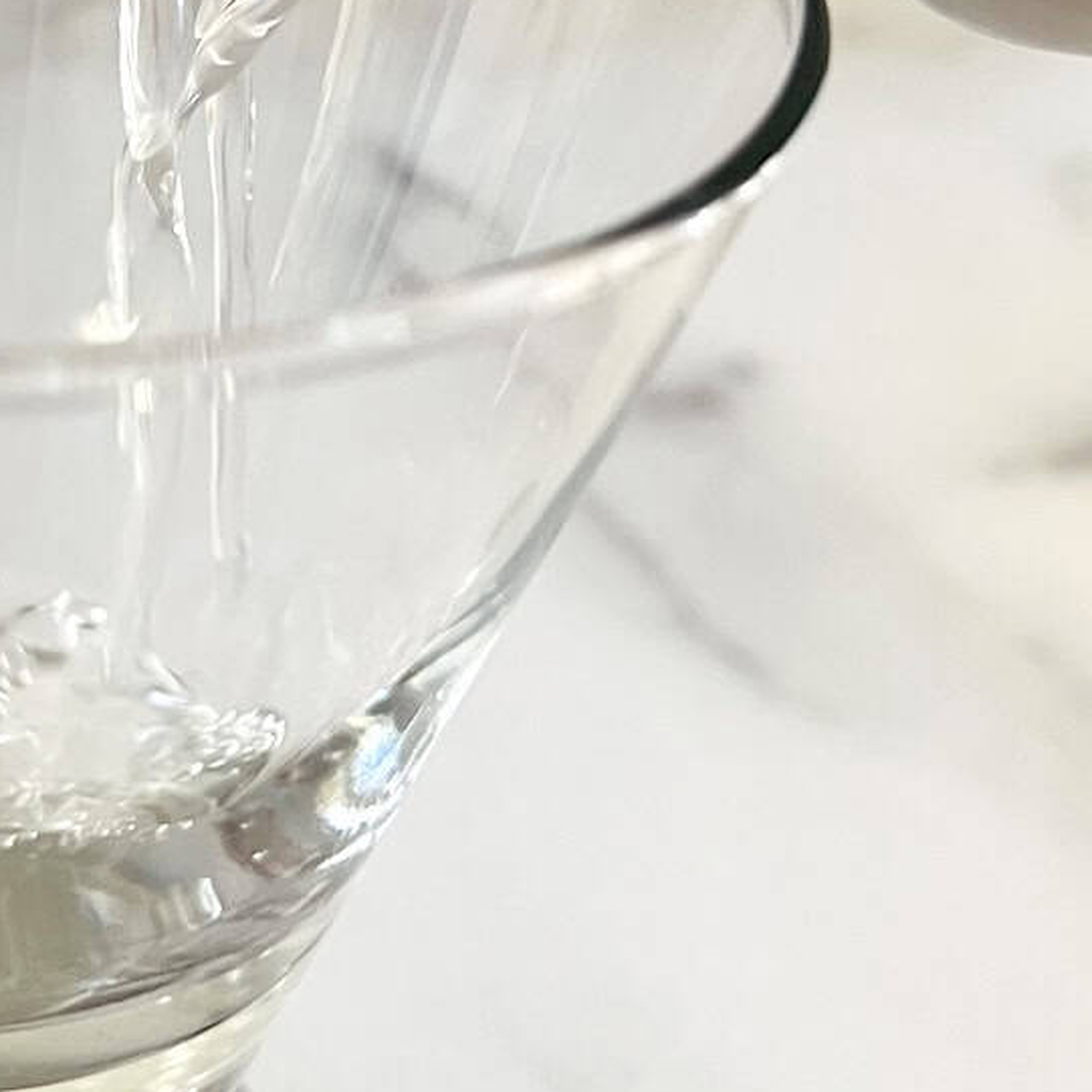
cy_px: 410
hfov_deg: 24.9
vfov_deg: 25.3
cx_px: 204
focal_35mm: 68
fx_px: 2427
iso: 125
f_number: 1.5
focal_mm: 5.7
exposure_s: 1/80
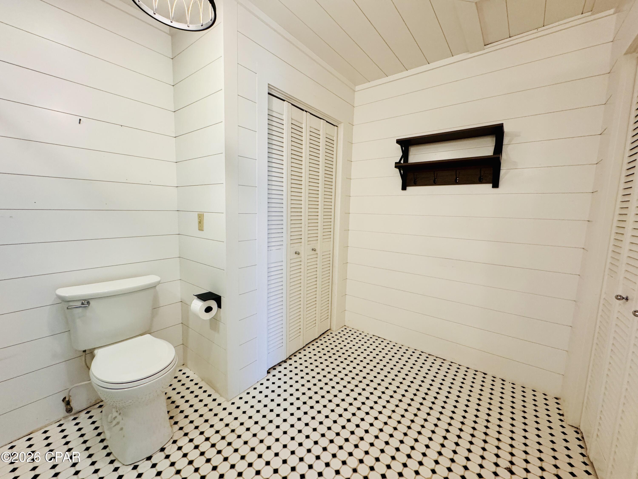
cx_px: 319
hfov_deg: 102.1
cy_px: 240
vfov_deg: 85.7
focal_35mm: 14
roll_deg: -1.8
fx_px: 258
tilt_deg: -6.6
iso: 250
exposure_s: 1/120
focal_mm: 2.22
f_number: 2.2
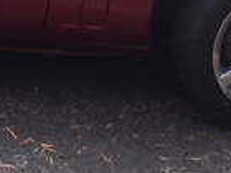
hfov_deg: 14.5
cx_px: -23
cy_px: 8
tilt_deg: -15.6
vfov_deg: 11.1
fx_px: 888
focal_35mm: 133
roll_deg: -1.1
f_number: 2.2
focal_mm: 4.15
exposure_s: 1/356
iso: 25
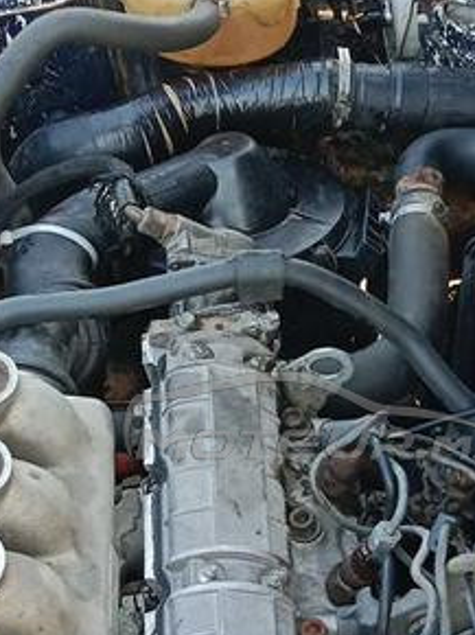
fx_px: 1484
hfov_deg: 18.1
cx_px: 315
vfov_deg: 24.0
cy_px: 415
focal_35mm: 81
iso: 196
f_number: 2.2
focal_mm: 3.65
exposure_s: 1/100
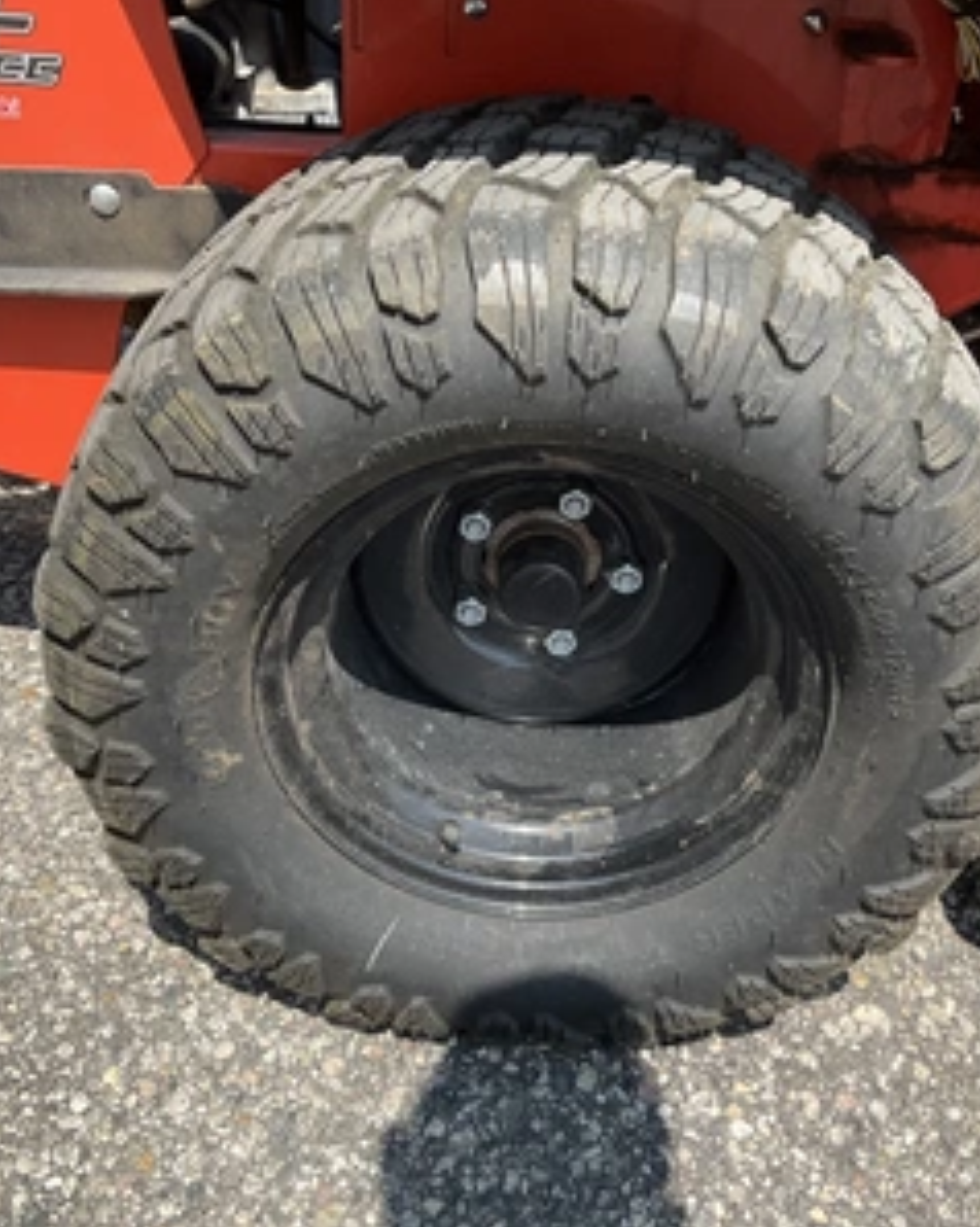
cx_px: 482
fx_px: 1379
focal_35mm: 38
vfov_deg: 48.0
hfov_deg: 39.1
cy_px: 614
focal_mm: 3
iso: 25
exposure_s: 1/1055
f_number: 1.8
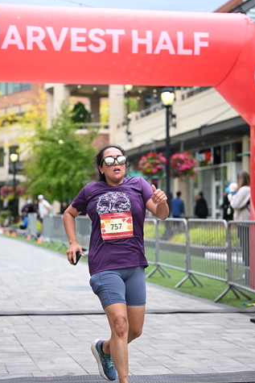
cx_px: 111
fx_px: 860
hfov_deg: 16.9
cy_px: 185
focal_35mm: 81
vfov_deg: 25.1
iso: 640
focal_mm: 70
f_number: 2.8
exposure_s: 1/2000
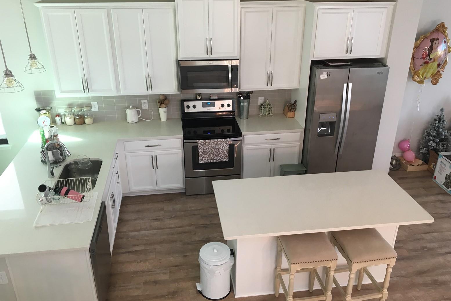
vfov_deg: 42.3
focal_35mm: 31
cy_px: 146
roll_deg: +0.6
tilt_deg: -25.3
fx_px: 388
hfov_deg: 60.3
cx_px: 227
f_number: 2.2
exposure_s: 1/30
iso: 50
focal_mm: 4.15
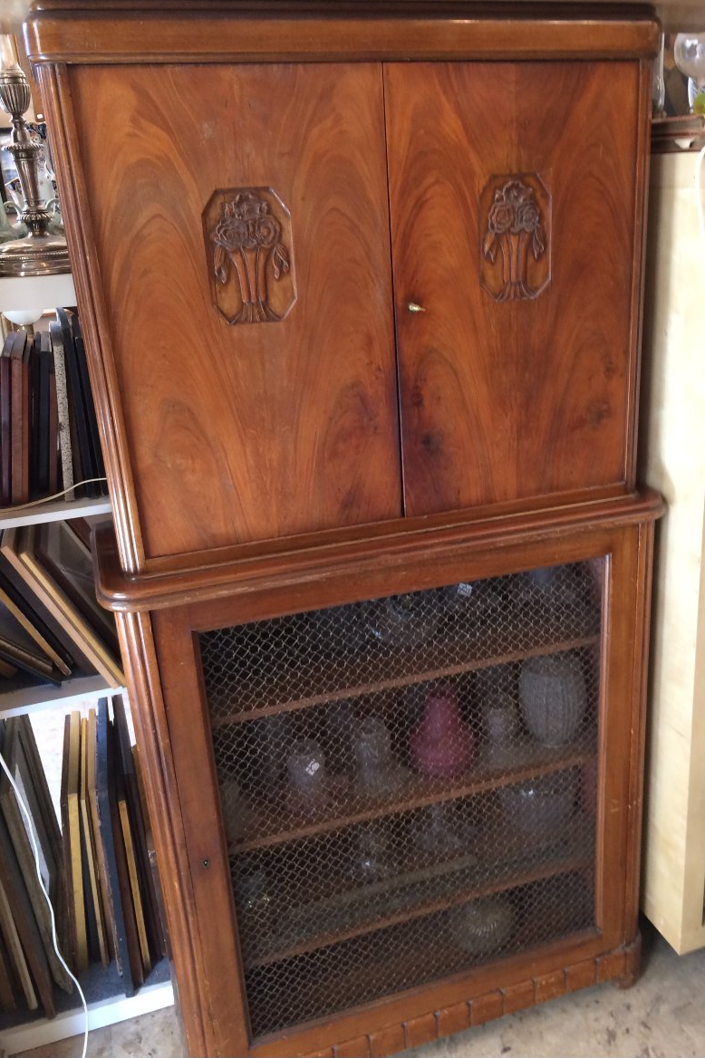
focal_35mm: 31
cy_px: 515
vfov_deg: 60.3
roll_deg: +4.3
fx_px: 911
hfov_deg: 42.2
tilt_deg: -20.8
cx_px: 402
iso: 125
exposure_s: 1/33
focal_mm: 4.15
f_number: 2.2
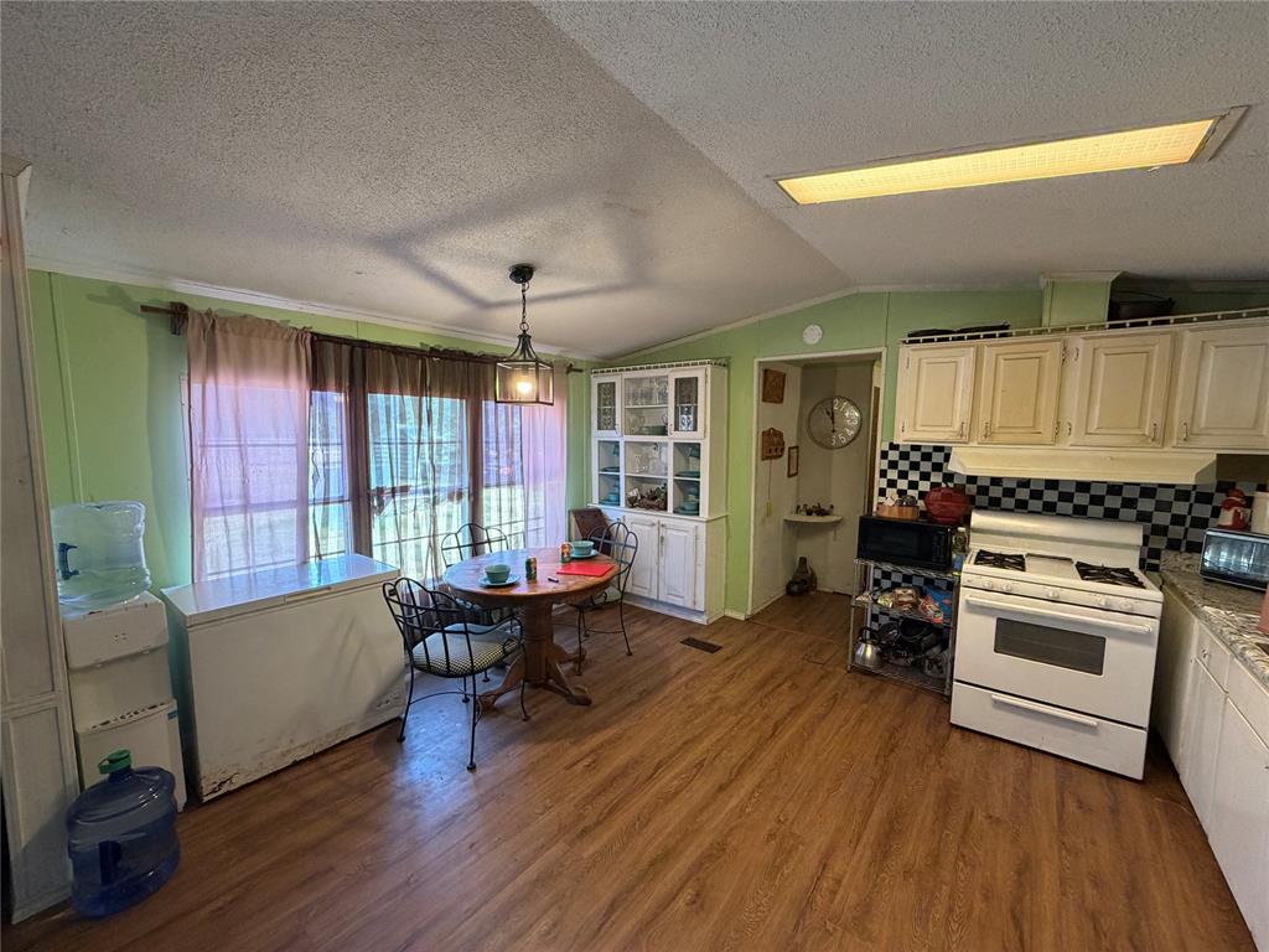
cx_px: 634
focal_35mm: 14
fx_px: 513
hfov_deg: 102.1
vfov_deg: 85.7
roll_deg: -0.2
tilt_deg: -5.6
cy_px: 476
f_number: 2.2
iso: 250
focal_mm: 2.22
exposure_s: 1/60
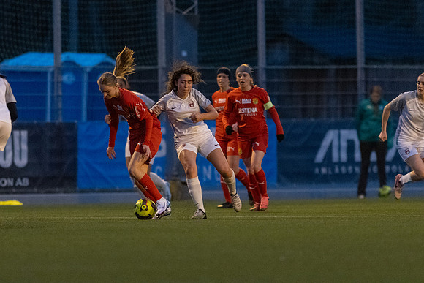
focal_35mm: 609
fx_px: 7175
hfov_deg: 3.4
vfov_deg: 2.3
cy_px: 142
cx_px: 212
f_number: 2.8
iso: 5000
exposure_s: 1/800
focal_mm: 300
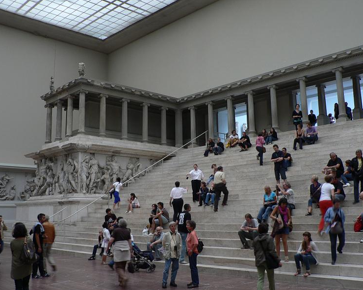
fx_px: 408
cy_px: 146
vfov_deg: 39.2
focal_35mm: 38
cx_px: 186
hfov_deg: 47.9
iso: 80
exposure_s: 1/13
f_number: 2.8
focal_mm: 6
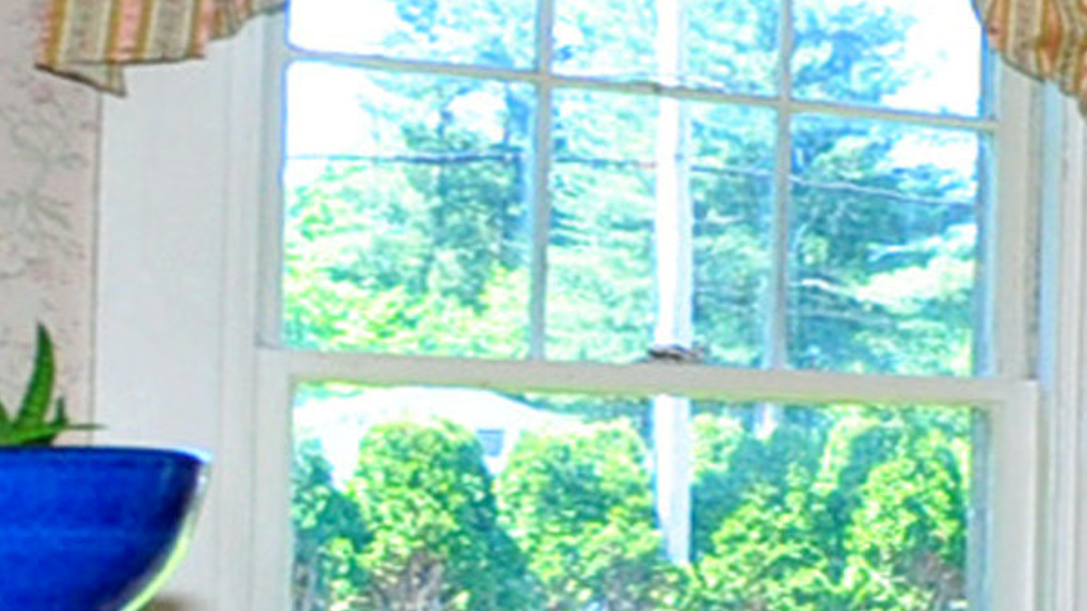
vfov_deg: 15.4
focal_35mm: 76
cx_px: 2423
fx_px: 2191
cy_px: 717
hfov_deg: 16.5
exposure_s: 1/160
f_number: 5
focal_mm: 10
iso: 500
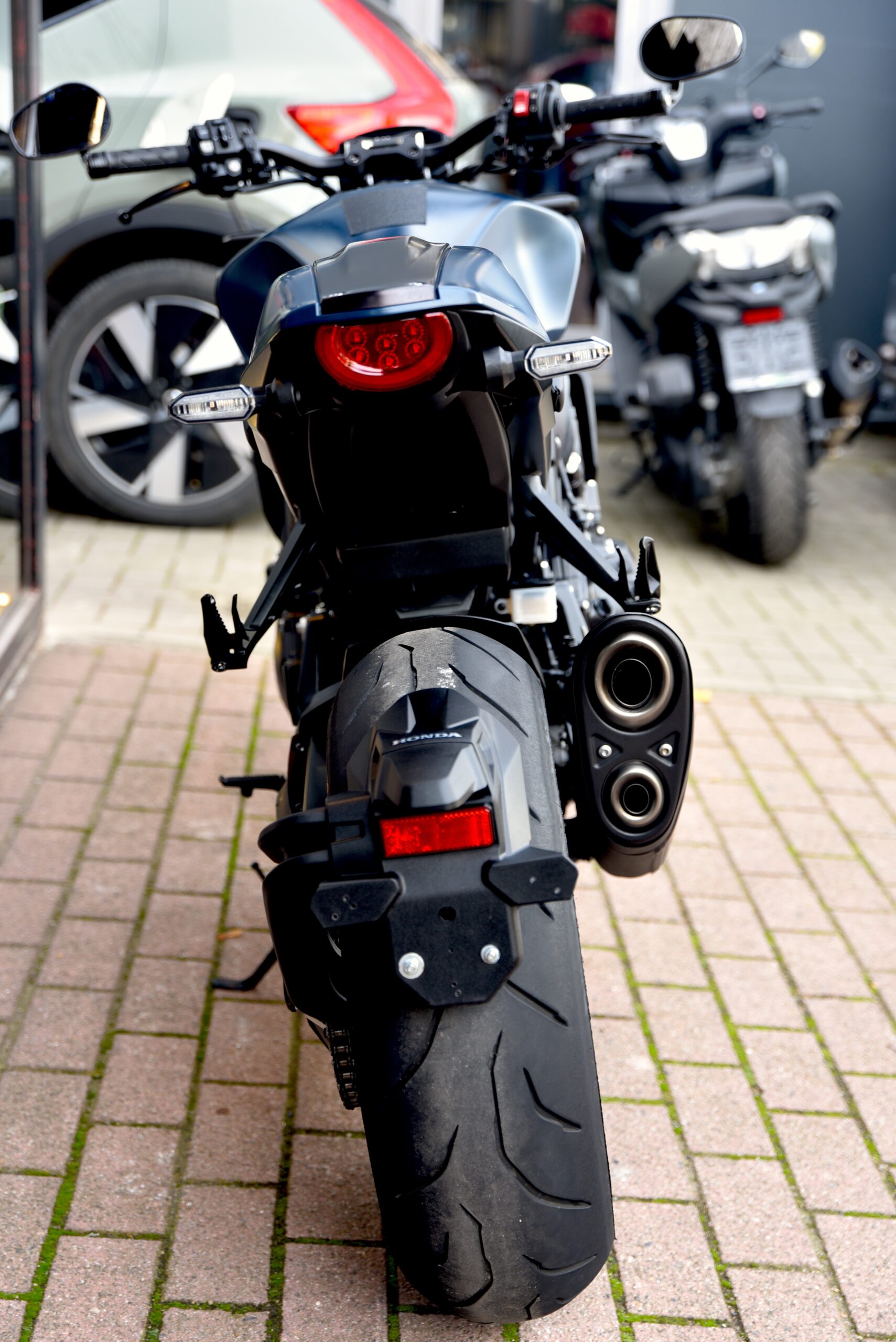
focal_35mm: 56
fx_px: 2089
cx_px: 448
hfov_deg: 24.2
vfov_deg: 35.6
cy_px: 671
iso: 200
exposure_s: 1/60
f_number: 3.2
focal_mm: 56
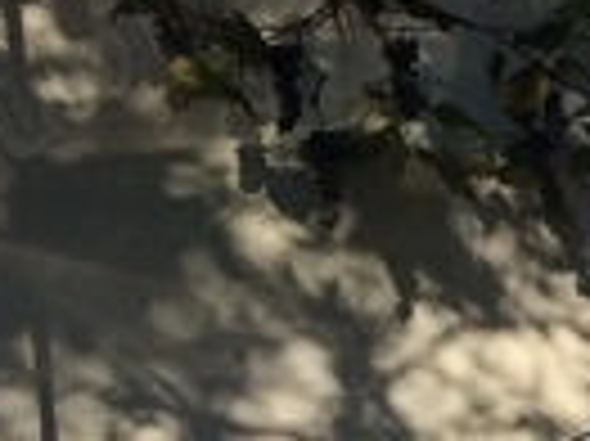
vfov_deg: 10.6
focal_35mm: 133
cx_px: 1144
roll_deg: +0.7
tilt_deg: -12.0
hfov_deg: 13.1
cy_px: 734
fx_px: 2265
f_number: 2.2
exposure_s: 1/1208
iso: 32
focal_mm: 4.15
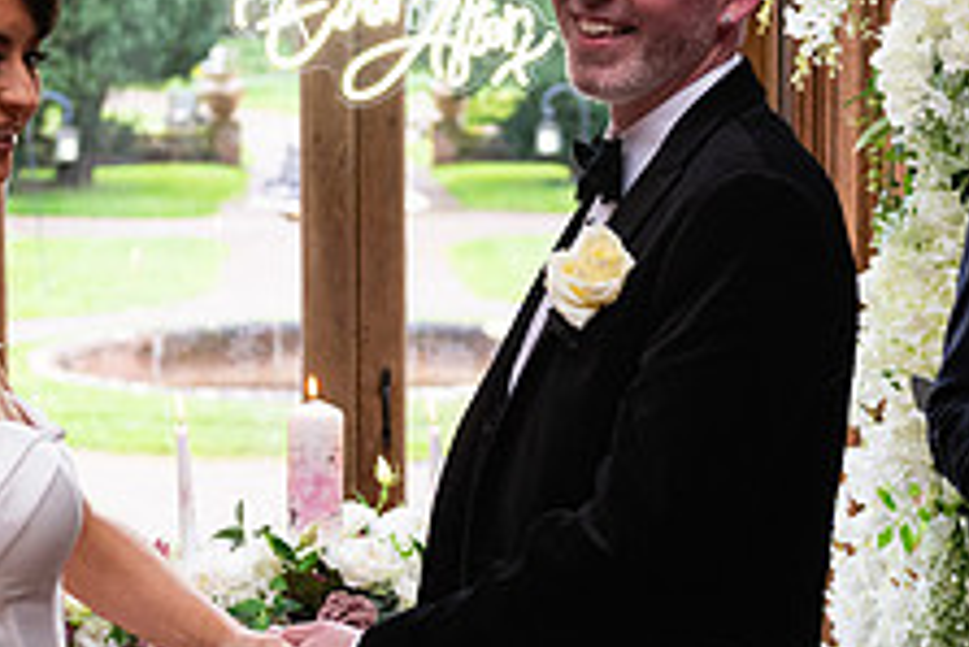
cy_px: 358
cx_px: 552
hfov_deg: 17.5
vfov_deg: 11.7
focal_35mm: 117
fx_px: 3151
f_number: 3.5
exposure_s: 1/160
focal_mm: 45
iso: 1000
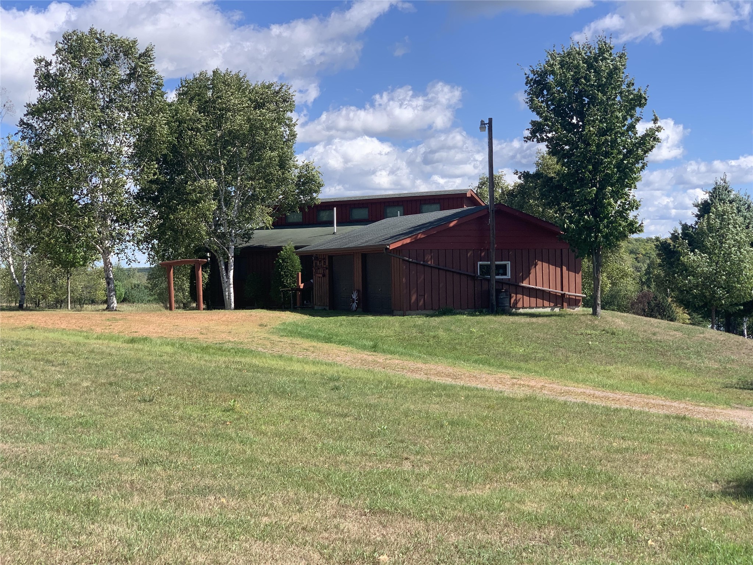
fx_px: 1131
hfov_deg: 36.8
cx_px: 376
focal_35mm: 52
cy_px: 282
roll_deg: +1.1
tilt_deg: +0.3
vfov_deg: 28.0
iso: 16
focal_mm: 6
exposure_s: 1/813
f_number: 2.4
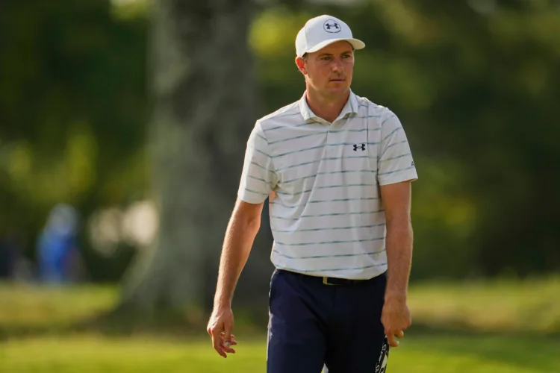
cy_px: 186
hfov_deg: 3.7
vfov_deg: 2.5
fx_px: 8710
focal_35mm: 560
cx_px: 280
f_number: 4
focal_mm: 560
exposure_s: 1/1600
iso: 320
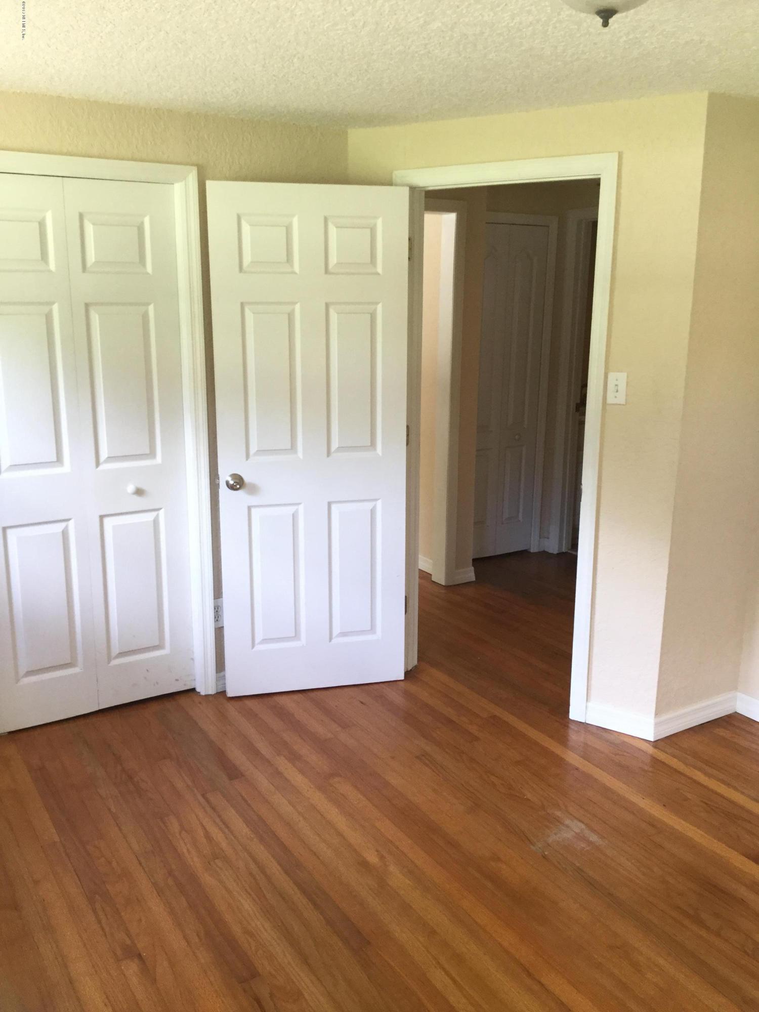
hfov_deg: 45.4
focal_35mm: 31
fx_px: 906
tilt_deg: -11.4
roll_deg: -0.3
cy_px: 506
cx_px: 380
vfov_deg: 58.4
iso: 50
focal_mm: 3.3
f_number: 2.4
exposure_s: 1/30
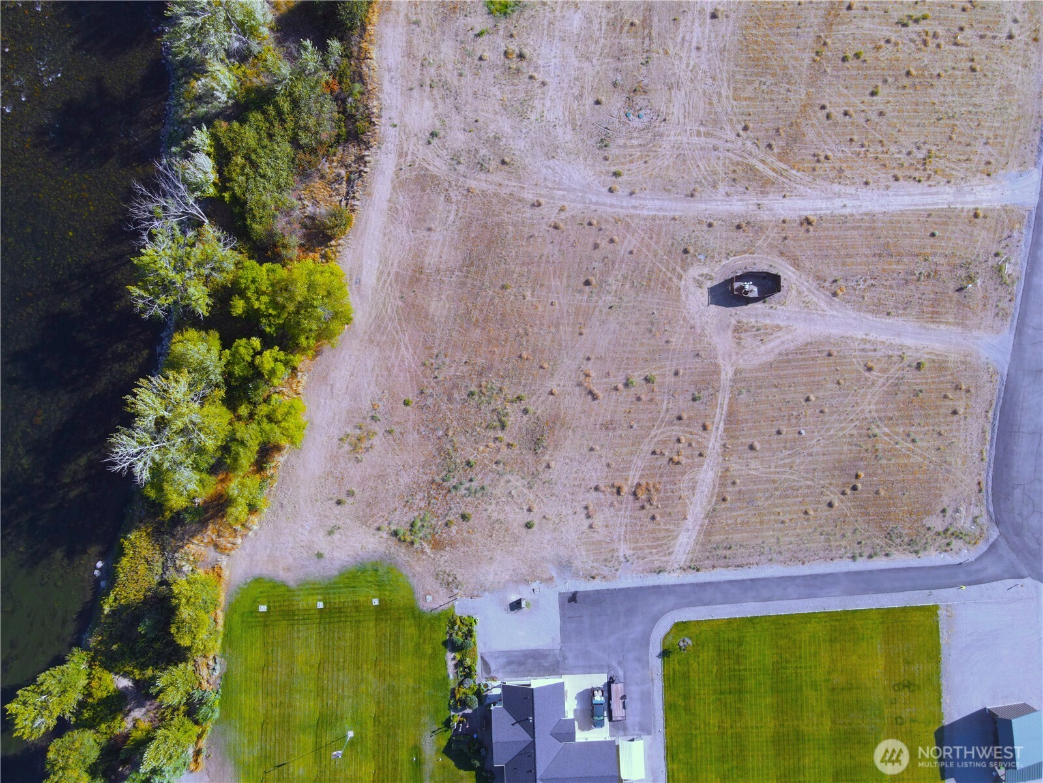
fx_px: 723
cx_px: 522
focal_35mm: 24
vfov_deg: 56.8
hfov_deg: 71.6
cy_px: 392
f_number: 2.8
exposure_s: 1/20
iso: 100
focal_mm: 4.5
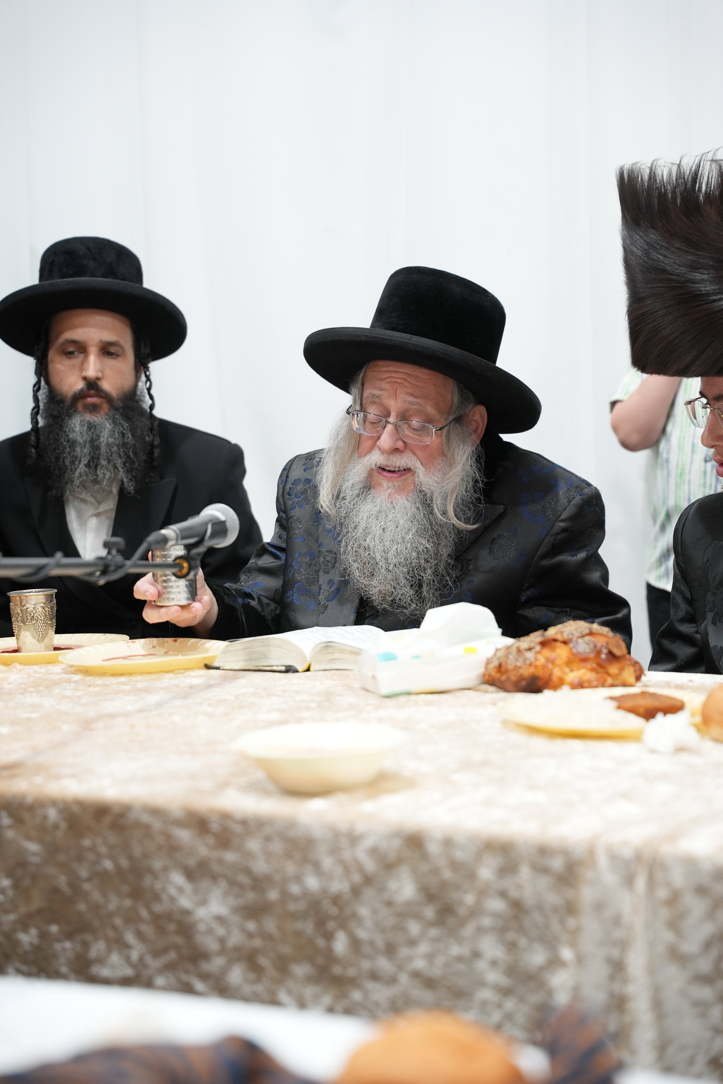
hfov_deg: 19.5
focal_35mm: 70
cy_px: 542
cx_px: 362
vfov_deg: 28.8
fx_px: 2109
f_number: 3.5
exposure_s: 1/125
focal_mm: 70
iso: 500
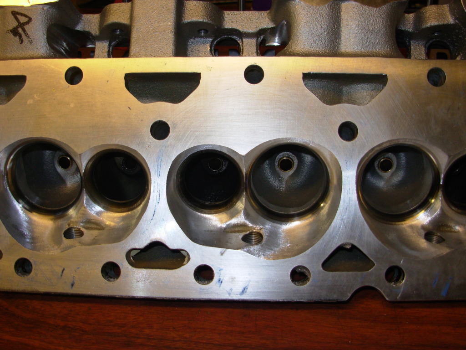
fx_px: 512
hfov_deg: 49.0
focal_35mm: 38
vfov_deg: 37.7
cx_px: 233
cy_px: 175
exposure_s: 1/32
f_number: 2.9
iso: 50
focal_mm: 6.3
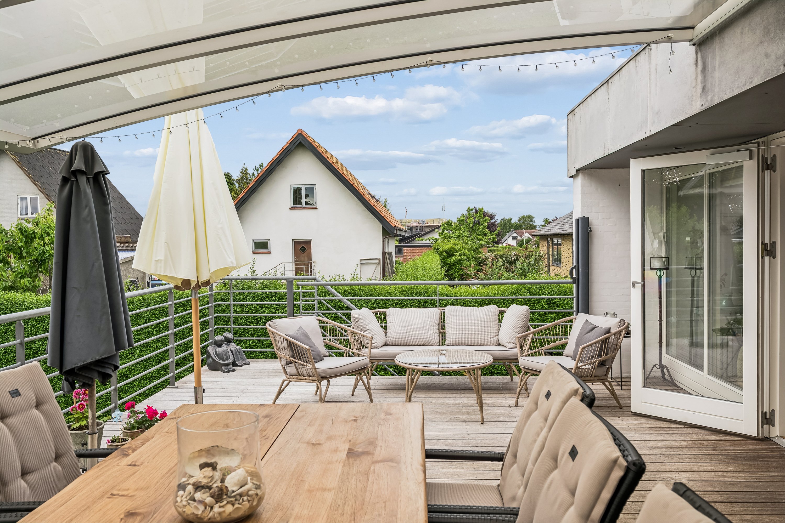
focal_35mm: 29
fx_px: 632
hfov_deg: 63.7
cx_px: 392
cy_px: 262
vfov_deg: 45.0
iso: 200
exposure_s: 1/100
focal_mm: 29
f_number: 8
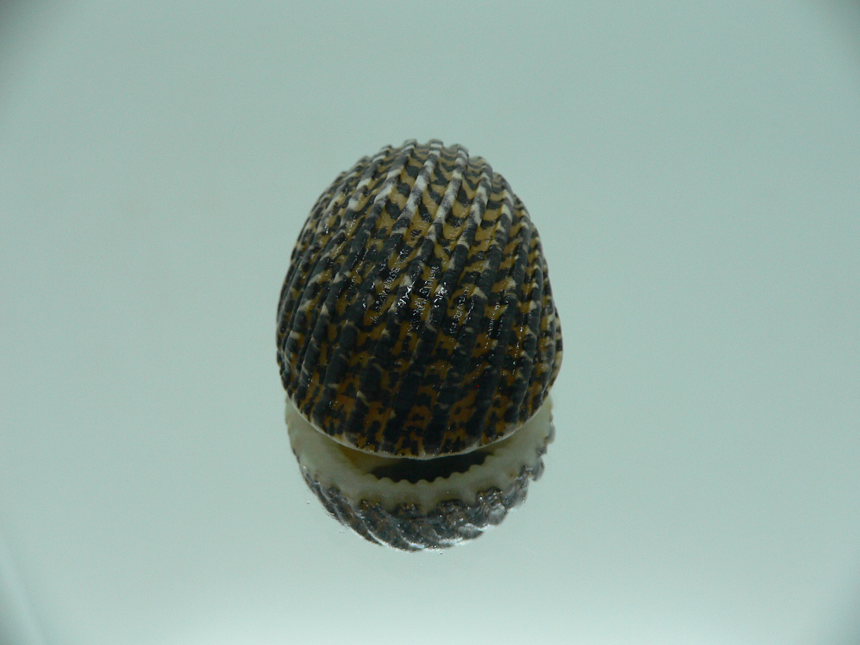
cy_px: 322
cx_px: 430
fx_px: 870
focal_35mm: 35
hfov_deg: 52.6
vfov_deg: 40.7
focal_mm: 4.6
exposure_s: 1/60
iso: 100
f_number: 2.8
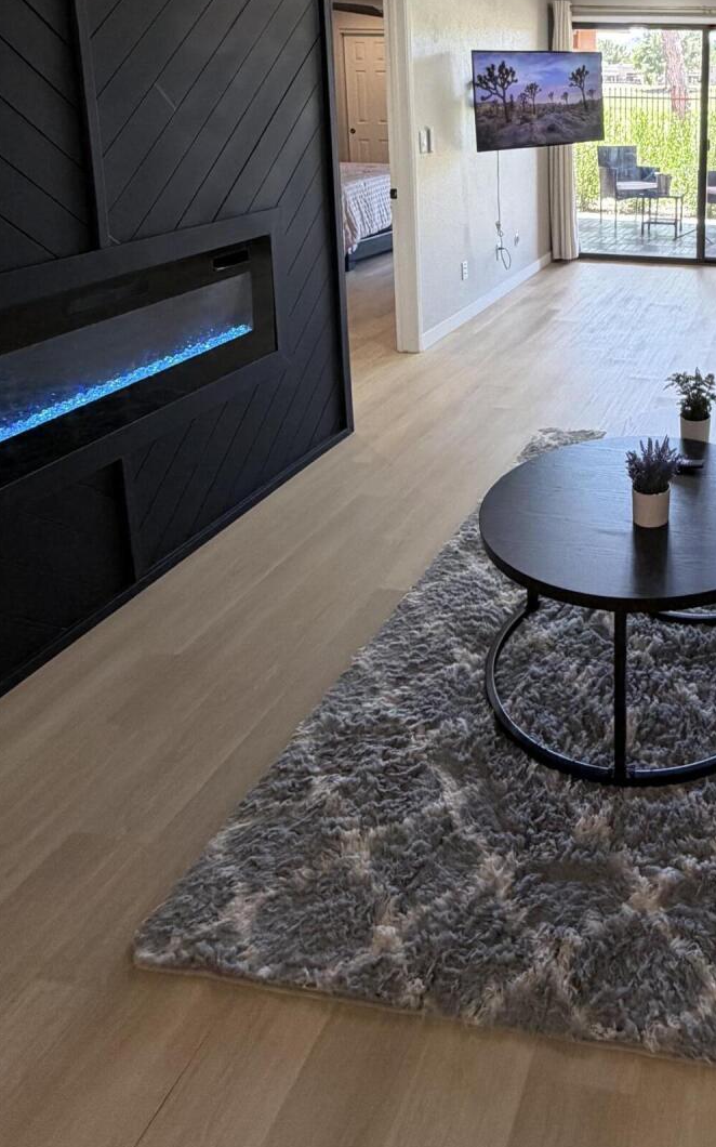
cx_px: 682
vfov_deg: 61.3
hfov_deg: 40.2
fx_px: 875
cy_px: 237
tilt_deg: -10.8
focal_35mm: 28
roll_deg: -1.5
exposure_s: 1/120
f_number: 2.2
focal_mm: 2.22
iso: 160
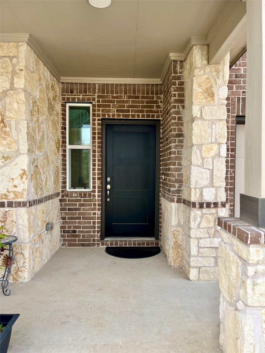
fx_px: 265
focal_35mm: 26
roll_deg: +0.4
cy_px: 176
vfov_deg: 67.3
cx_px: 132
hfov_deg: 53.1
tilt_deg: -1.4
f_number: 1.6
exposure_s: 1/1186
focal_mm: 5.1
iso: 50
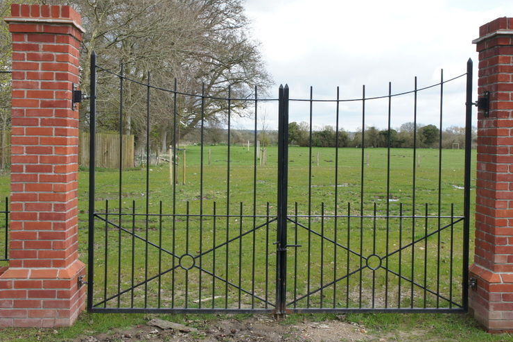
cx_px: 263
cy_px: 148
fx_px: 650
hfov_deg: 43.1
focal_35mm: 46
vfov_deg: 29.4
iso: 200
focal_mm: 25
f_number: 8
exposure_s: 1/160
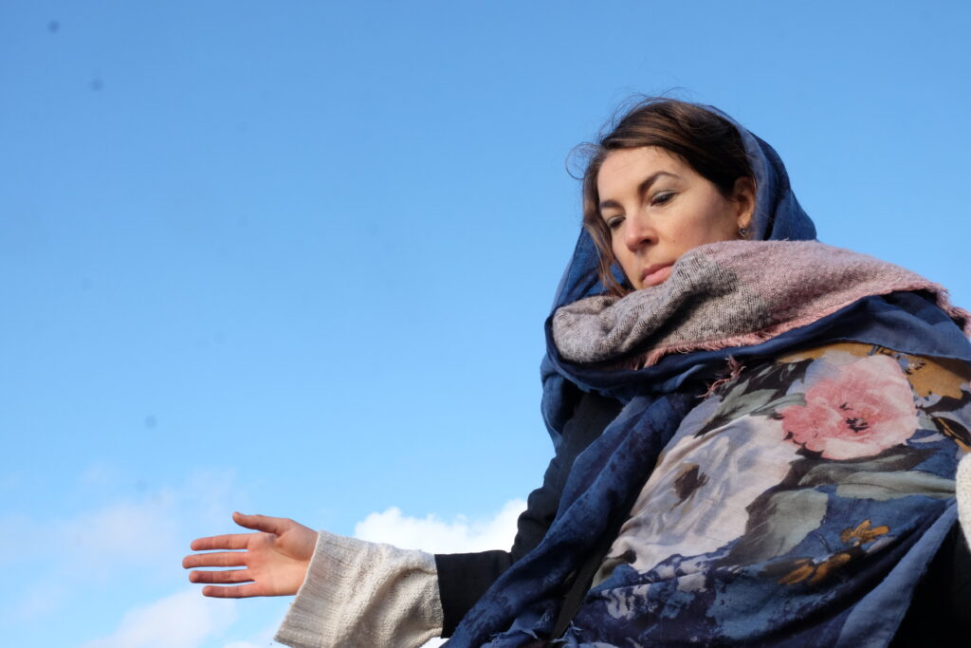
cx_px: 486
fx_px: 1025
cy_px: 324
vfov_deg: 35.1
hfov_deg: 50.7
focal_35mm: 38
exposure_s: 1/160
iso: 800
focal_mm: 25.4
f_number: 14
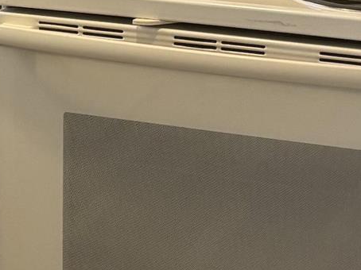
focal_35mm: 176
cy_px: 30
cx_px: -318
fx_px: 1834
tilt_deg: -15.5
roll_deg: +3.2
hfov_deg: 10.5
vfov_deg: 8.4
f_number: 1.6
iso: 100
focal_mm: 5.96
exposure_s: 1/60
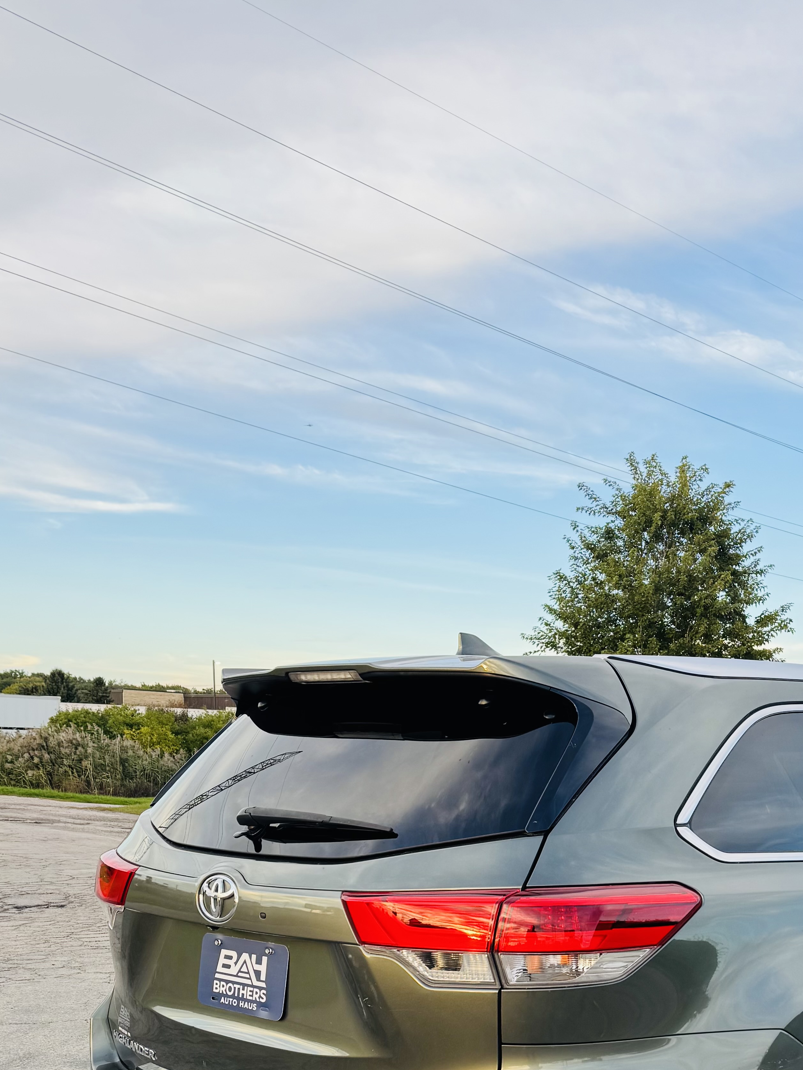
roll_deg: -0.8
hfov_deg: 34.1
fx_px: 1268
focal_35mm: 41
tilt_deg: -5.1
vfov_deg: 43.3
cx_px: 644
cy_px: 877
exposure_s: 1/247
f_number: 1.78
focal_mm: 6.76
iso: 80
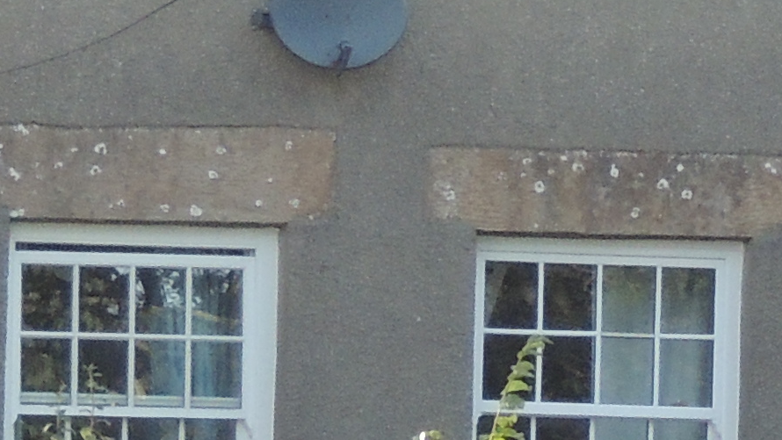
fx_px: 19889
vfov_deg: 1.3
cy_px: 30
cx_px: 638
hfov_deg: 2.3
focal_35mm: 959
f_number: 4.5
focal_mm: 30.3
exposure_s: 1/250
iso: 400
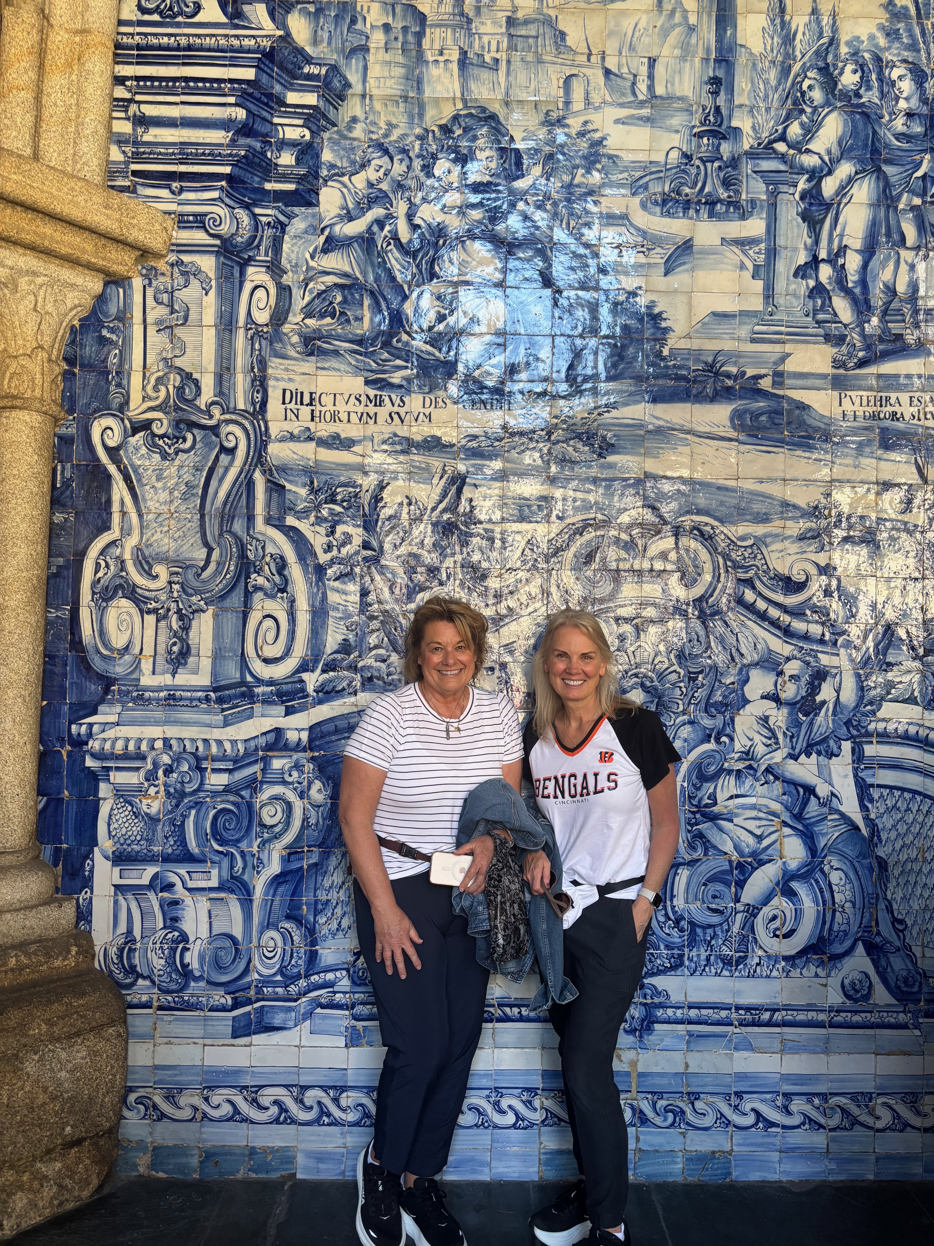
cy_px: 623
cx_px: 467
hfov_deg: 53.1
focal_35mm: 26
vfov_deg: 67.3
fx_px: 935
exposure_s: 1/121
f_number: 1.6
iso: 125
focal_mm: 5.96
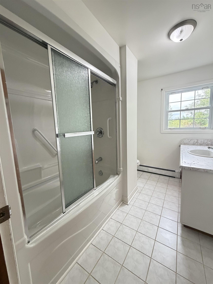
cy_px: 142
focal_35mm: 14
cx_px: 106
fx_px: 115
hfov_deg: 85.7
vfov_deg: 102.1
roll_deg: +1.7
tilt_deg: -6.7
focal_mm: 2.22
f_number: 2.2
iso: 500
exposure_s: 1/60
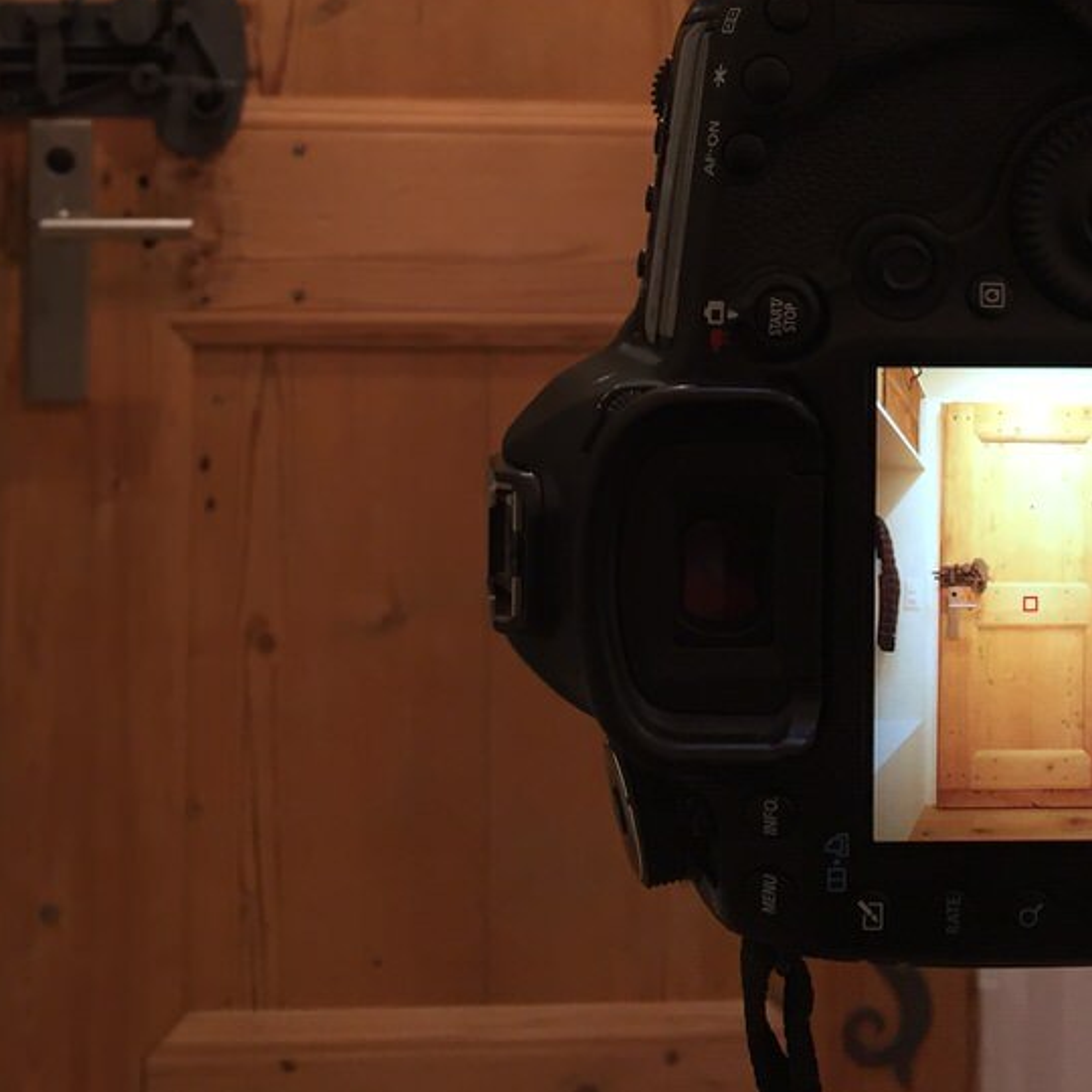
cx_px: 528
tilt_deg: -0.7
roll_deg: -0.5
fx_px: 2034
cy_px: 204
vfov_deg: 29.3
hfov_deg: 30.0
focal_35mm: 57
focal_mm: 4.15
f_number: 2.2
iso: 100
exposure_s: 1/33
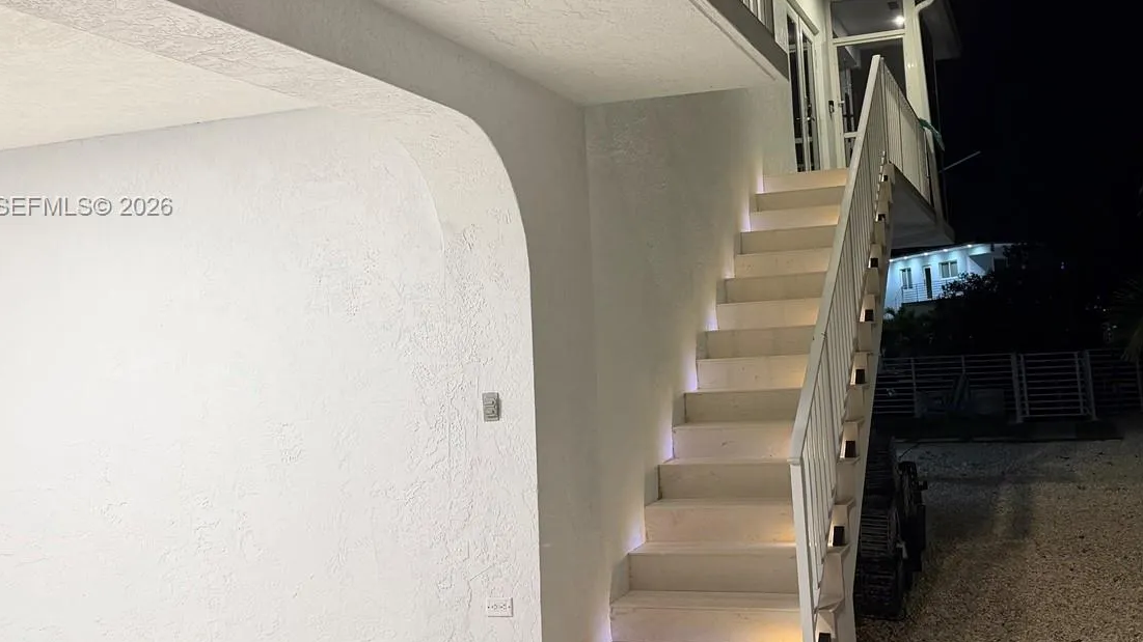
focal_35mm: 38
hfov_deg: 52.5
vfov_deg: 30.9
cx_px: 679
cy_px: 207
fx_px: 1152
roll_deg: +3.7
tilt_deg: +6.9
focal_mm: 6.76
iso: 250
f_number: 1.78
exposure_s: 1/60
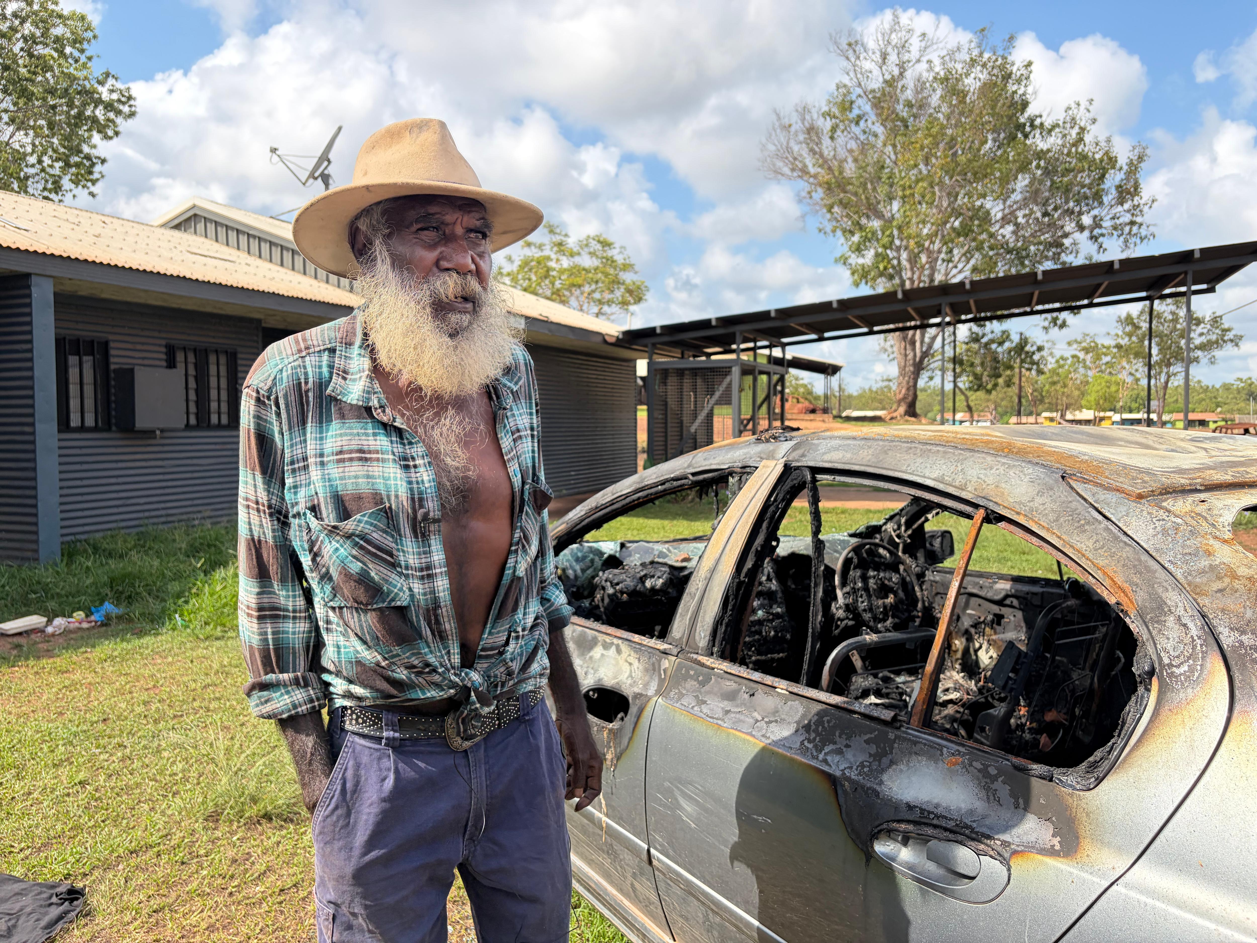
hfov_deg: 67.3
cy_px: 472
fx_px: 944
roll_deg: +0.2
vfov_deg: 53.1
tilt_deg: -0.6
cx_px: 628
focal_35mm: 26
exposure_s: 1/2283
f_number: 1.6
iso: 64
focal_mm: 5.96
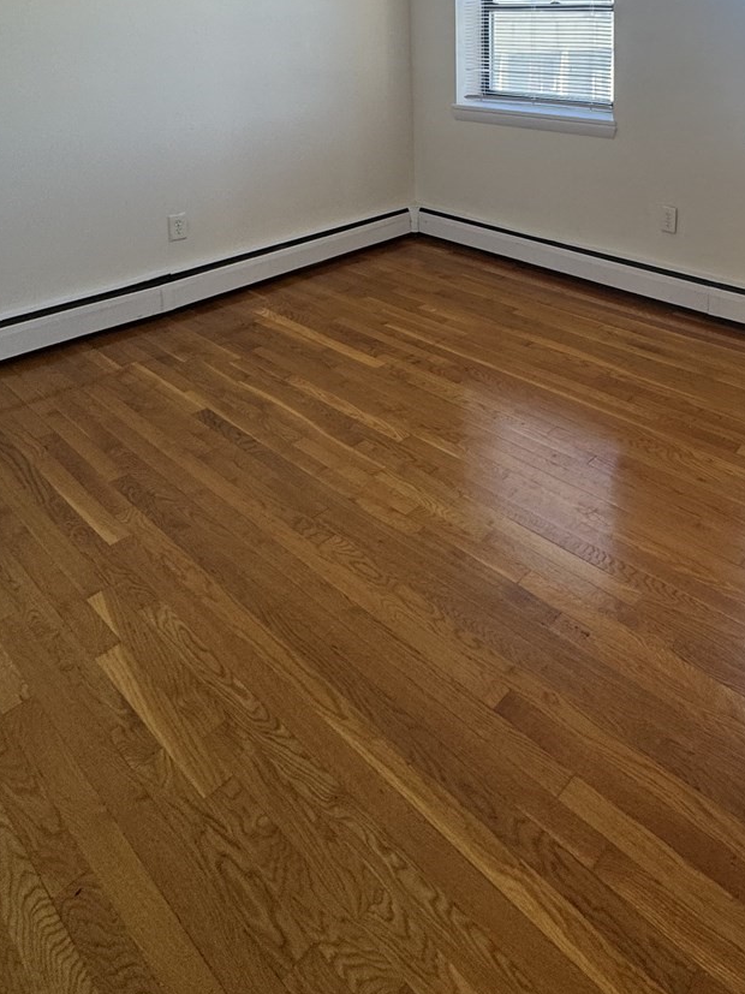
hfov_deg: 50.3
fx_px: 746
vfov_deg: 57.9
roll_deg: +0.4
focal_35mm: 26
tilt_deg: -7.1
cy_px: 102
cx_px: 579
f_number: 2.2
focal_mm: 2.22
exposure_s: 1/120
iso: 80
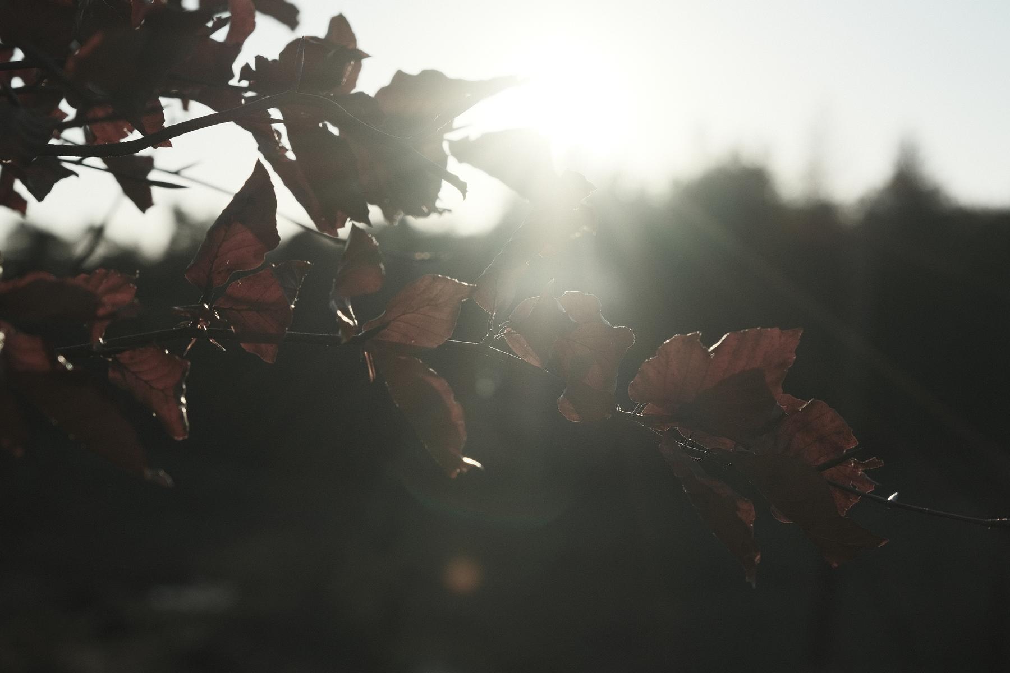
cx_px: 505
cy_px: 336
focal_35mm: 73
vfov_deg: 18.7
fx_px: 2048
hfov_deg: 27.7
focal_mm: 48.5
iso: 640
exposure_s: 1/1600
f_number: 5.6
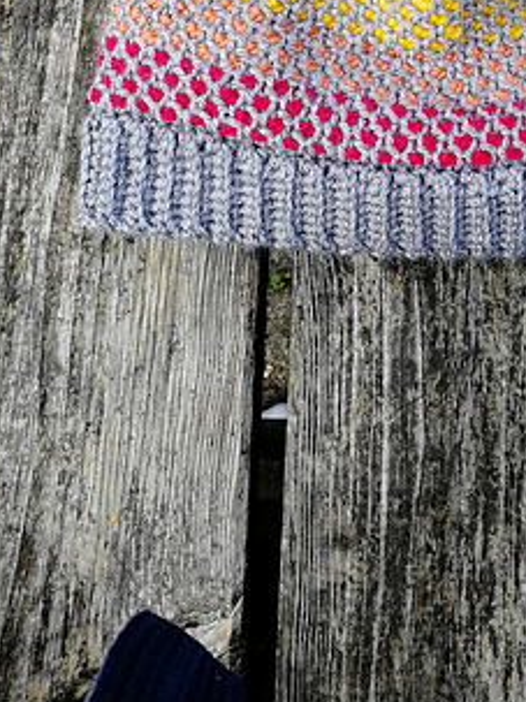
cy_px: -30
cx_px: 454
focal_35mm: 57
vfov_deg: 30.9
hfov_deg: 25.0
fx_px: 1156
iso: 50
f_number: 2.2
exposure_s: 1/50
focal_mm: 3.95
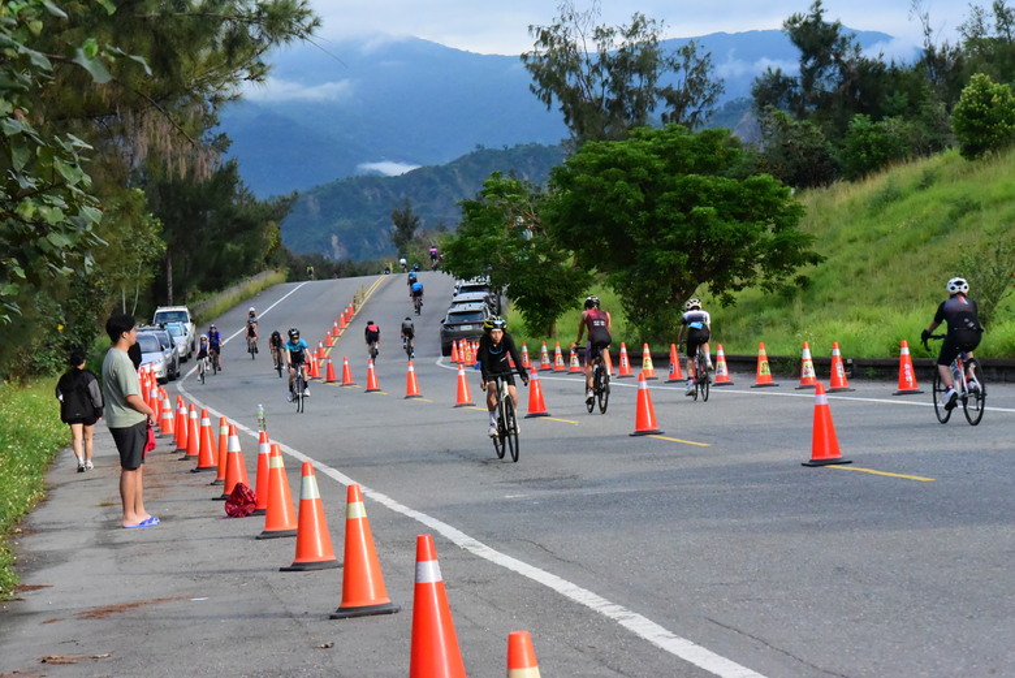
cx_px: 508
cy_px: 339
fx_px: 3808
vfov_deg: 10.2
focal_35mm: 135
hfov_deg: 15.2
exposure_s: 1/2500
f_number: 13
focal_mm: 135
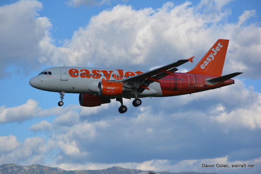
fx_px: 1196
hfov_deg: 12.5
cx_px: 130
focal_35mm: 165
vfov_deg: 8.3
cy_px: 87
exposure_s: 1/500
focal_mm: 110
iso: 100
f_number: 6.3
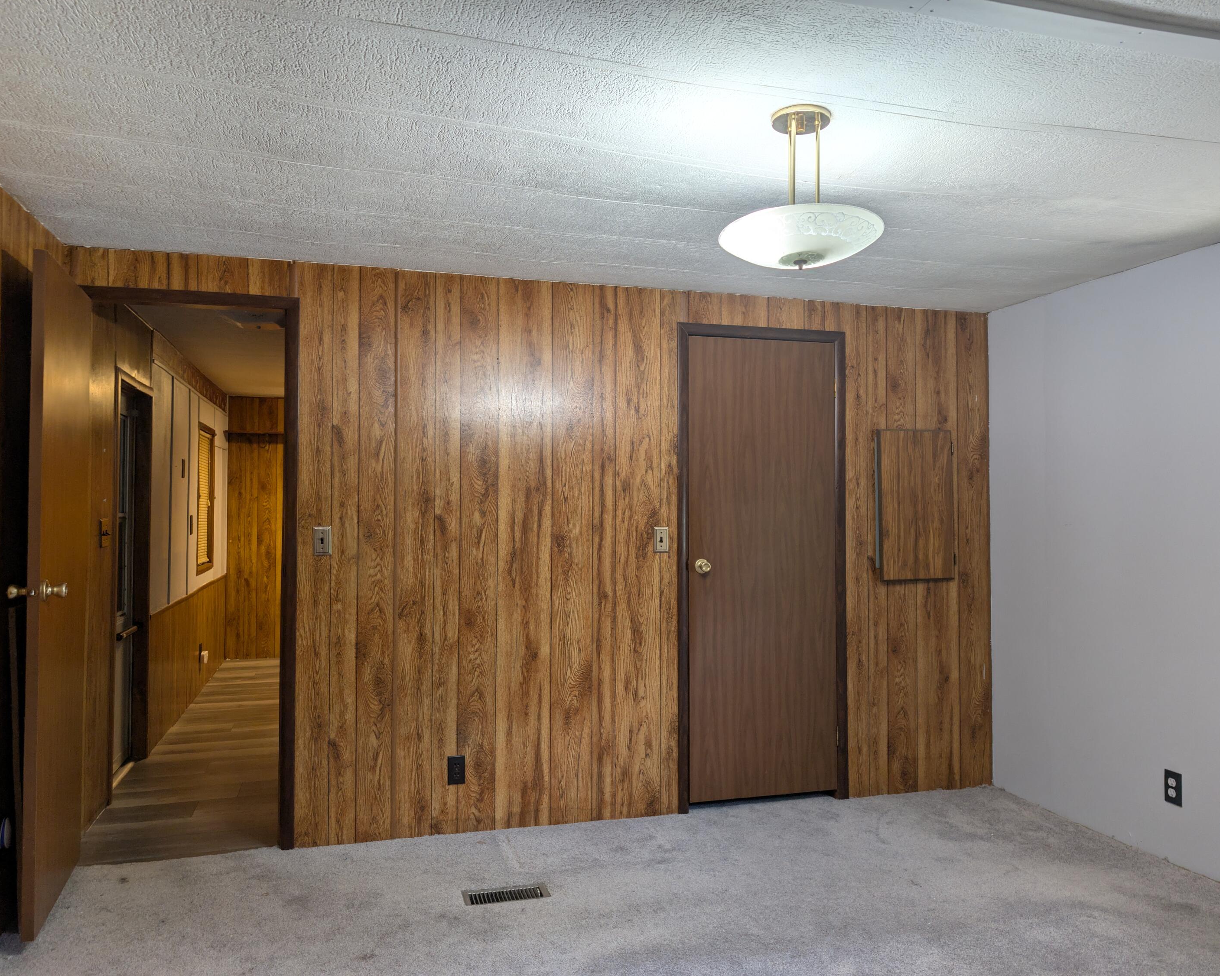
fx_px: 903
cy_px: 487
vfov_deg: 56.8
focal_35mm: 25
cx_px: 628
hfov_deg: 68.1
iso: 26
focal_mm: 6.9
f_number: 1.68
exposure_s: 1/30
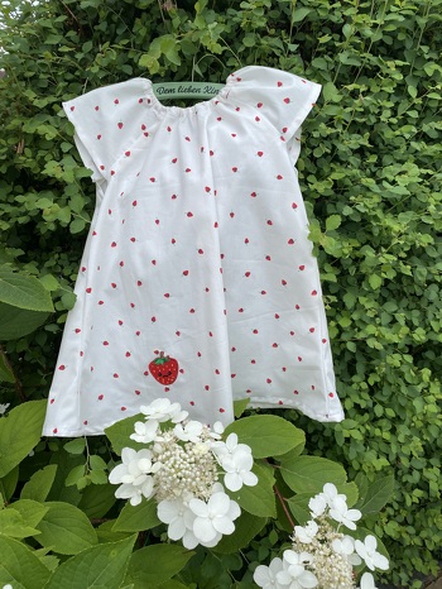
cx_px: 221
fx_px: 442
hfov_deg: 53.1
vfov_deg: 67.3
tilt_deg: -16.8
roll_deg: -0.1
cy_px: 294
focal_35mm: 26
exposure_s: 1/1779
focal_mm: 4.25
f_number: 1.8
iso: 32
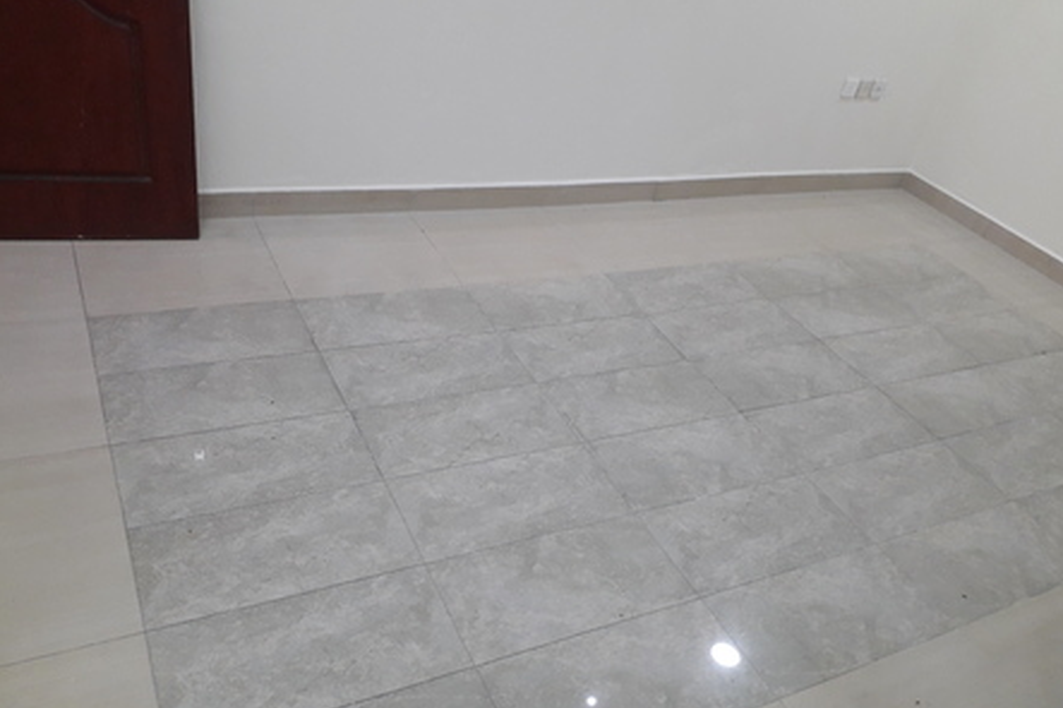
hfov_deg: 63.7
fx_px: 856
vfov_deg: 44.9
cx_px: 543
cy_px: 380
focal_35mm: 29
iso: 125
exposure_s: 1/50
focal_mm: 3.6
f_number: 1.9
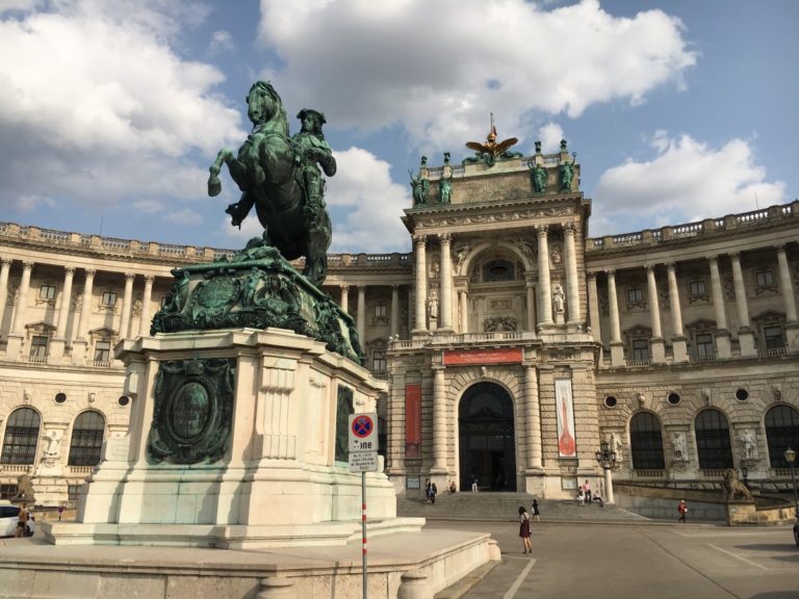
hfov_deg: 61.7
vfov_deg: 48.2
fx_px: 669
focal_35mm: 29
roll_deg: -0.7
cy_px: 300
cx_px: 400
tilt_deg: +16.3
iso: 25
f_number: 2.2
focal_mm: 4.15
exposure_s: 1/2079
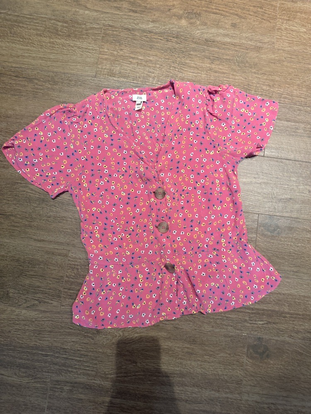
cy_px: 207
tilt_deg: -84.9
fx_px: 287
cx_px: 156
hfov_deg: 56.8
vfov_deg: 71.6
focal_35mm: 24
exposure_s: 1/50
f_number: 1.78
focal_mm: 6.76
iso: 250
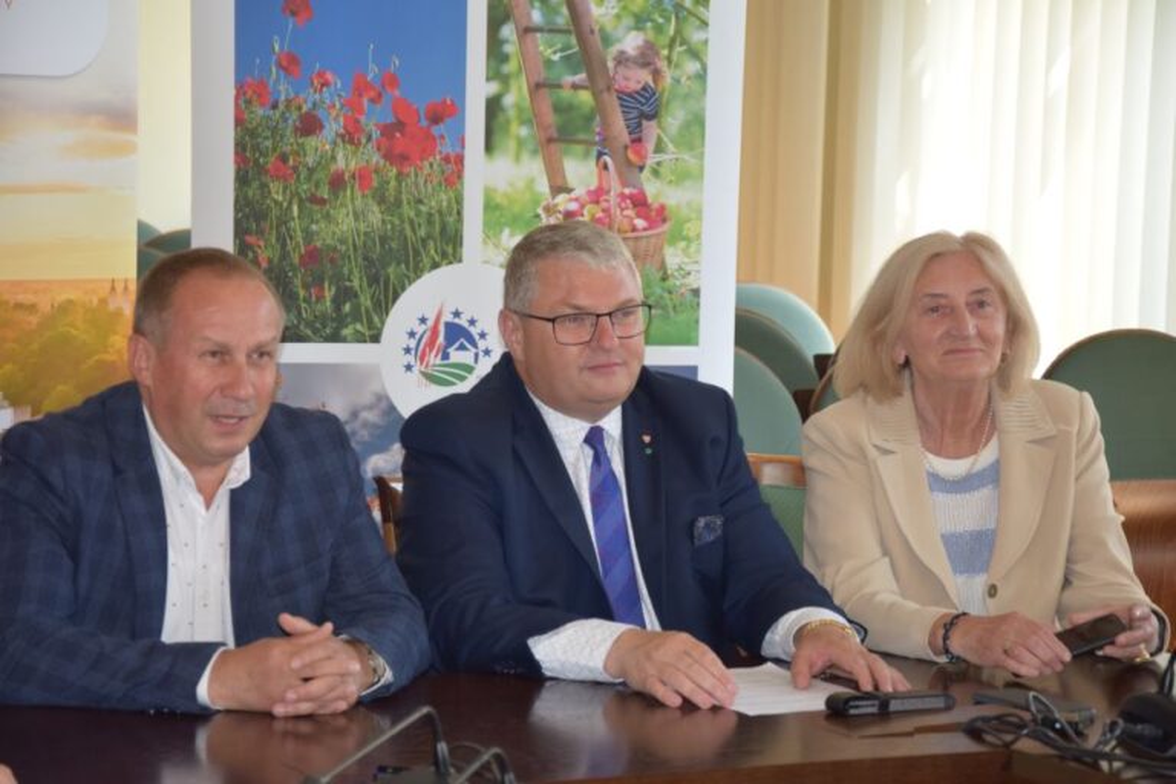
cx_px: 588
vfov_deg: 12.2
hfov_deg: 18.2
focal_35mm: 112
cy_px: 392
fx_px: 3675
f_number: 5.3
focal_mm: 75
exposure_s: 1/125
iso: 800
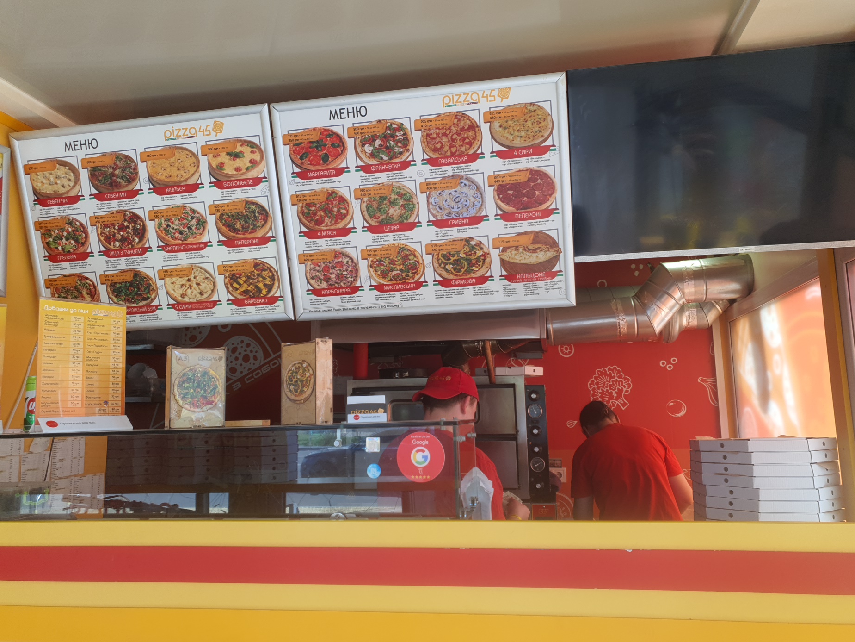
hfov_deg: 65.3
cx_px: 437
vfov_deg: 51.4
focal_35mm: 27
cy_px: 317
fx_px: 667
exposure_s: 1/242
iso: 50
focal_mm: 4.3
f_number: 1.5
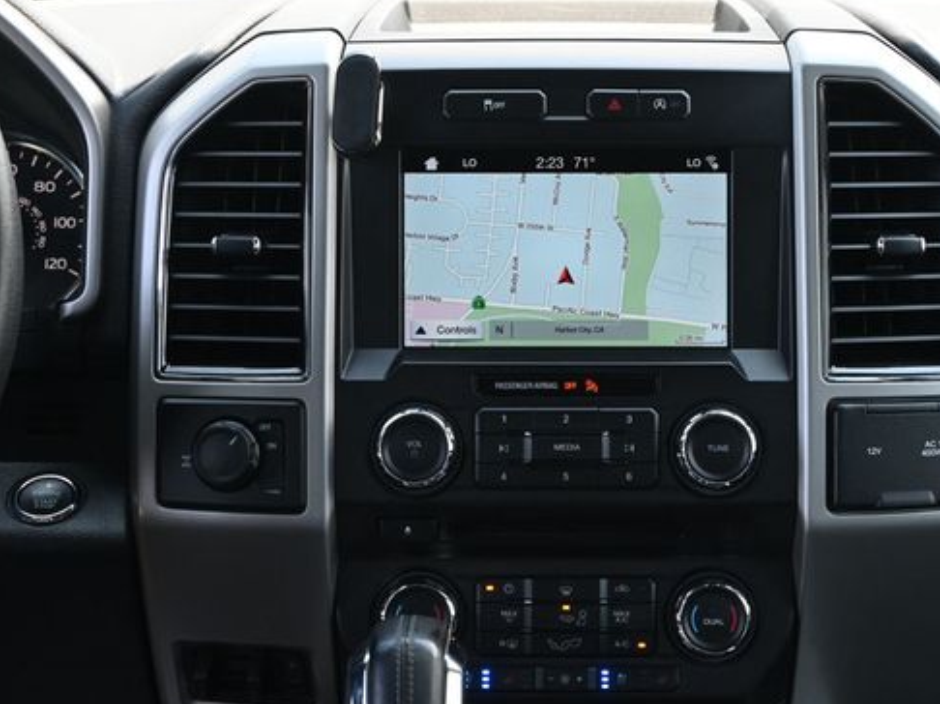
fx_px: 2216
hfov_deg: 23.9
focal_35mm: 82
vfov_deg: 18.0
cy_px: 393
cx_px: 569
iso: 800
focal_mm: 43
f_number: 6
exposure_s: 1/125
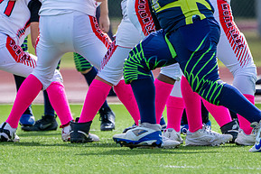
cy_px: 18
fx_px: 7776
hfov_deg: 1.9
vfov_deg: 1.3
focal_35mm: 1072
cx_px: 133
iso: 640
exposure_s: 1/2500
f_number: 5.6
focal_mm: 400
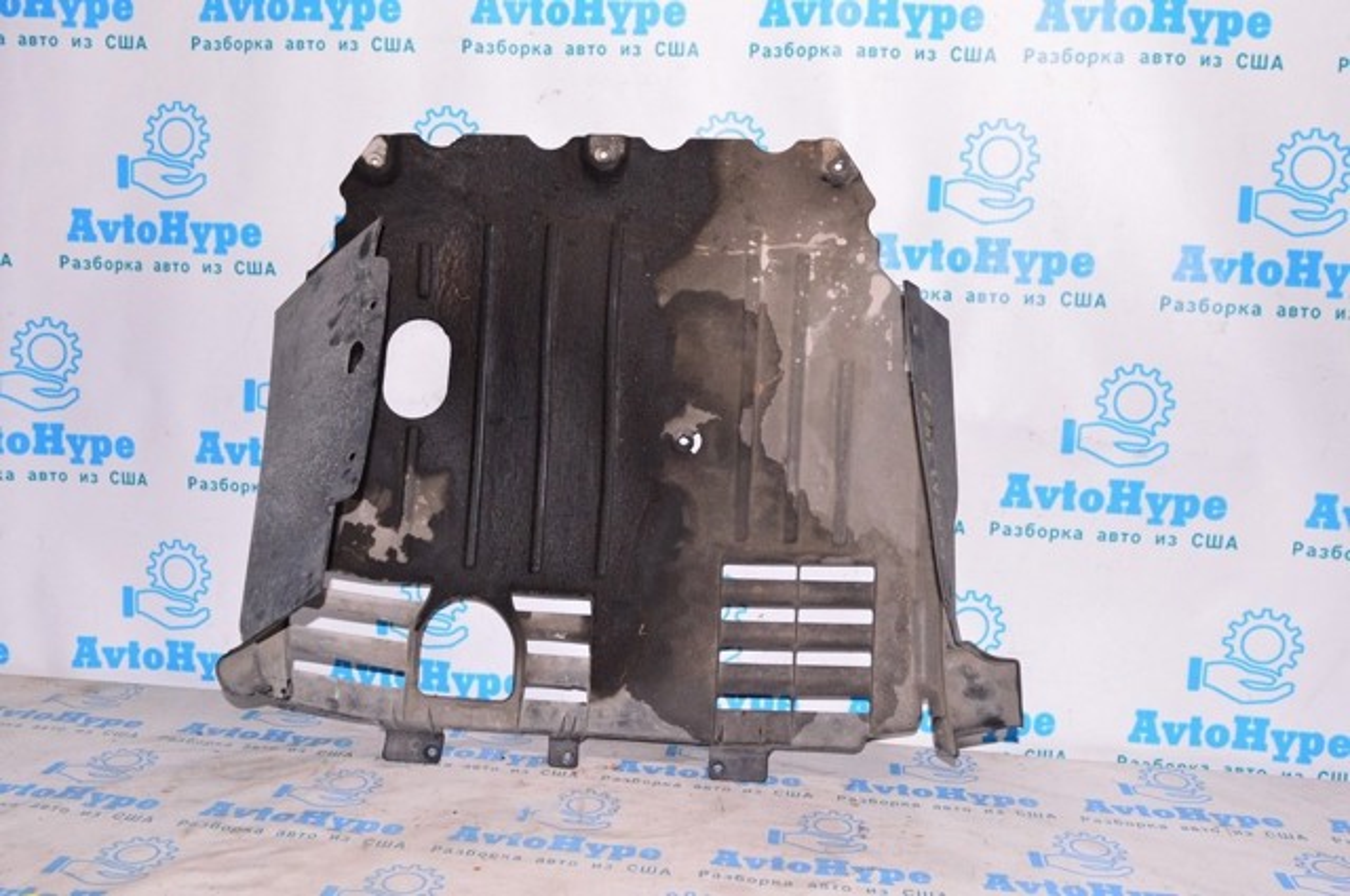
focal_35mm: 34
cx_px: 675
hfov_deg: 55.2
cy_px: 448
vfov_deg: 38.3
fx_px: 1292
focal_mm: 23
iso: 1600
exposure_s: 1/160
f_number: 8
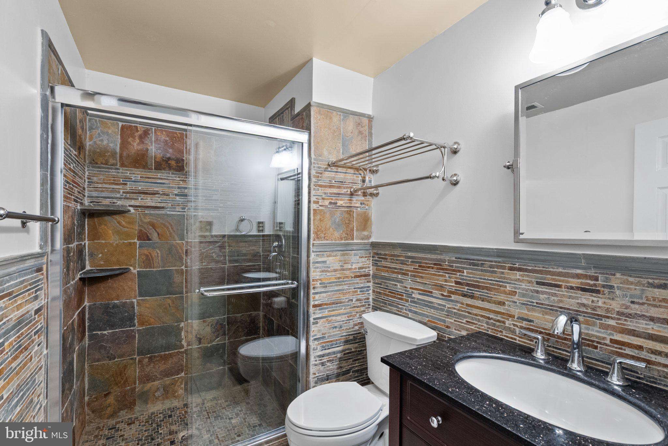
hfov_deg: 96.7
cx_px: 334
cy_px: 223
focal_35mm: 16
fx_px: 297
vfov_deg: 73.8
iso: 800
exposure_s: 1/2.5
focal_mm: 16
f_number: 8
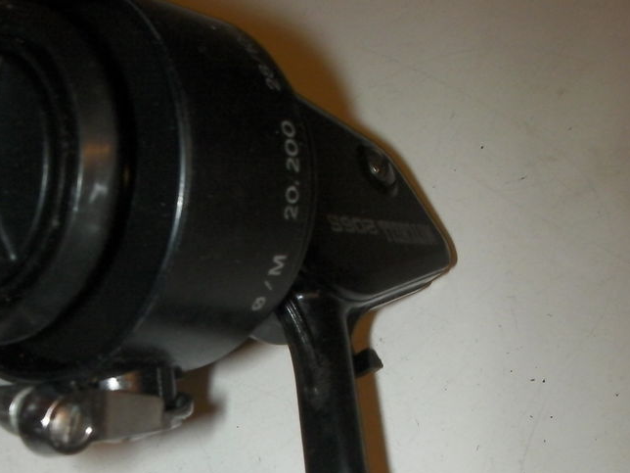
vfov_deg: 24.6
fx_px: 1074
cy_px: 336
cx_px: 186
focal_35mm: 59
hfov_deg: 32.3
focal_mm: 6.3
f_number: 5.6
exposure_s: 1/30
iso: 200
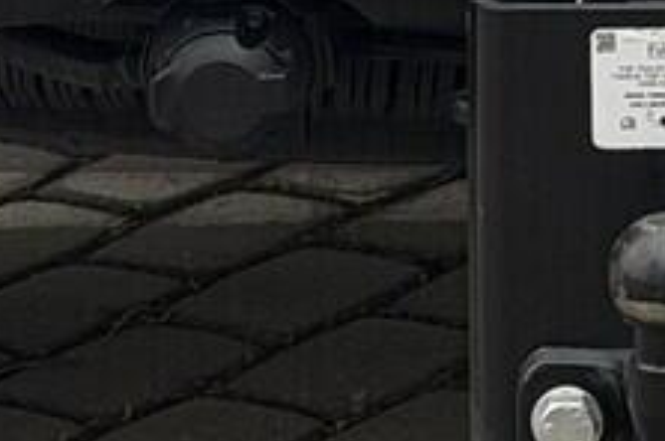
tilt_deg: -5.8
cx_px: 695
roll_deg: +0.1
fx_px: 5958
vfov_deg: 4.1
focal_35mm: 323
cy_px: -1025
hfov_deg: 6.4
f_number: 1.78
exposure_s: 1/1167
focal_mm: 6.76
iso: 64
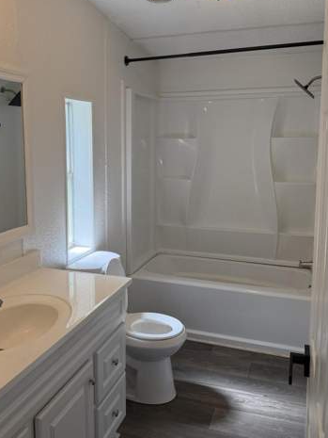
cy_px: 197
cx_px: 141
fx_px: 417
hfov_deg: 42.9
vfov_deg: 55.2
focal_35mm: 33
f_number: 1.78
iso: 160
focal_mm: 6.76
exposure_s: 1/227
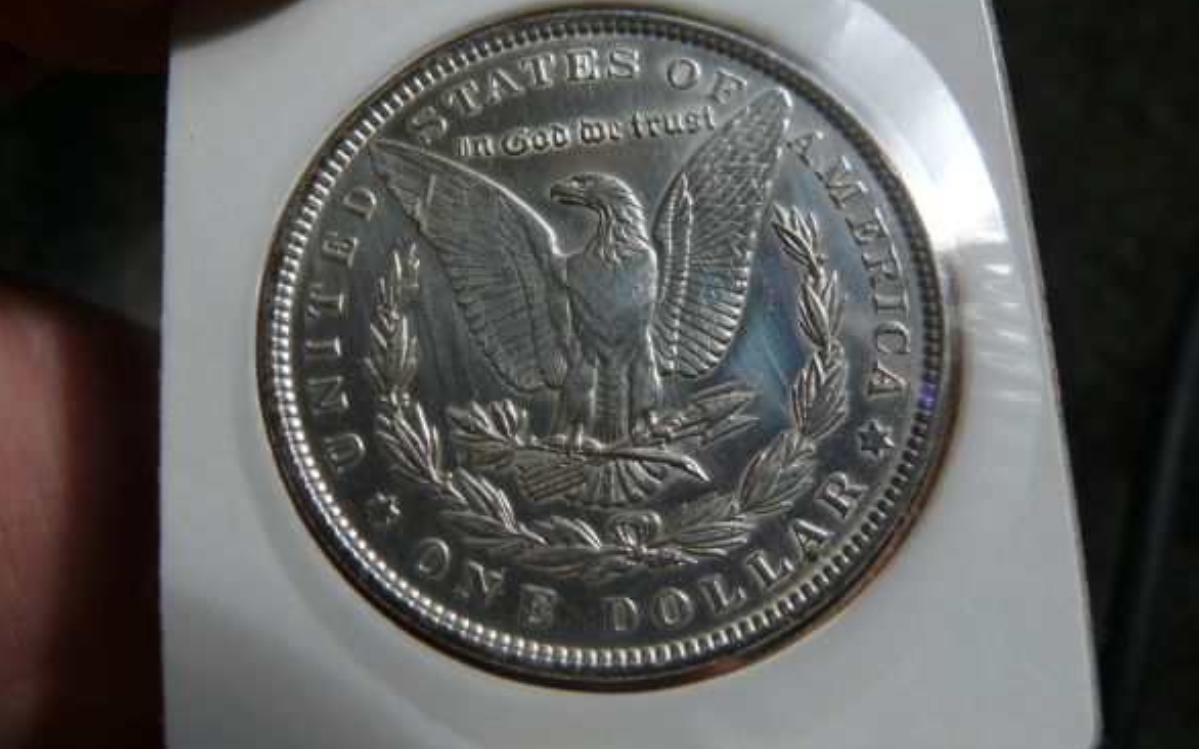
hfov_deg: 51.5
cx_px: 608
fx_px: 1241
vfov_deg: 33.5
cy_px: 338
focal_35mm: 38
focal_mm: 7.4
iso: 100
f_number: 4
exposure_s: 1/200
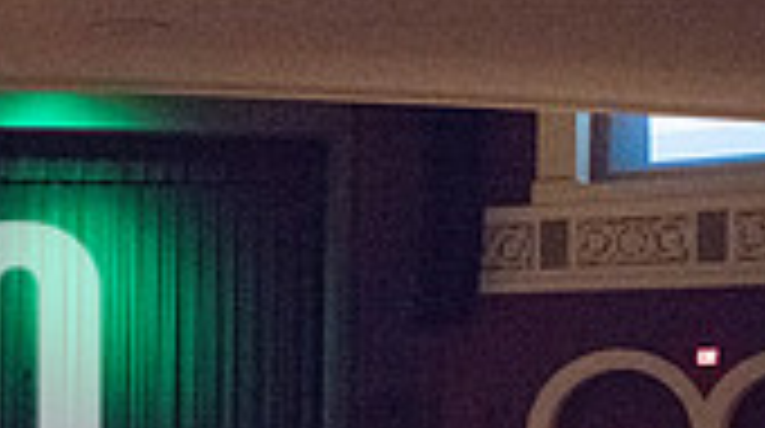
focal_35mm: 86
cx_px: -238
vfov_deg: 13.8
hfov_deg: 22.2
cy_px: 435
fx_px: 1742
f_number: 3.5
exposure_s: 1/100
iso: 4000
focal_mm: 24
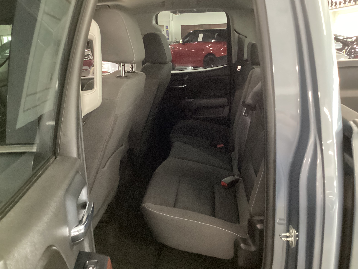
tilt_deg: -17.8
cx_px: 182
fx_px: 331
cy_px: 134
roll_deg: +2.0
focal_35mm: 32
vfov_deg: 44.2
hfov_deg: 56.8
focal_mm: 3.3
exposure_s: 1/25
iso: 640
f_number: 2.4
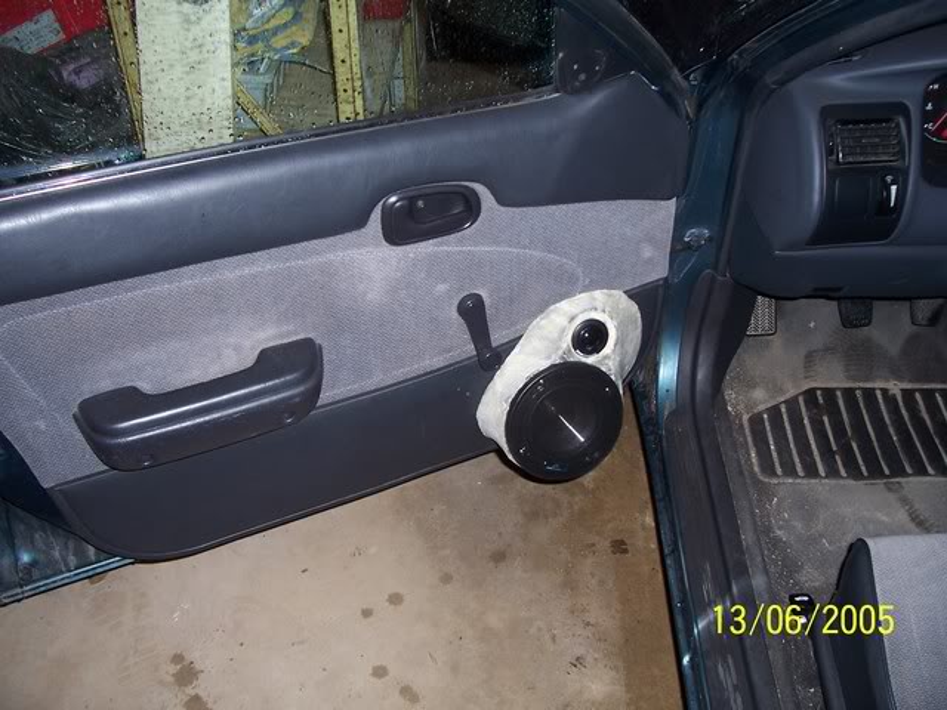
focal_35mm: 34
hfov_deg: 54.0
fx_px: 930
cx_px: 474
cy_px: 355
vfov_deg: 41.8
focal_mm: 5.6
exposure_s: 1/60
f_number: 2.7
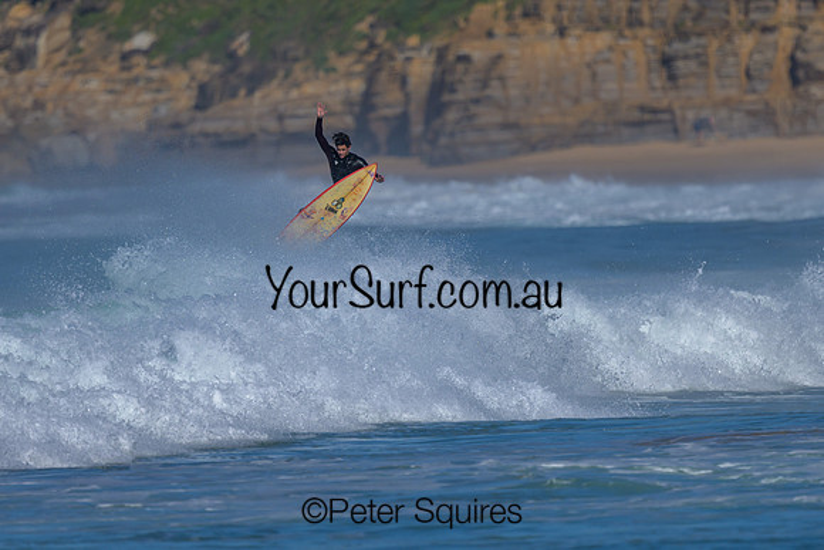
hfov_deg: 1.9
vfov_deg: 1.3
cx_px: 355
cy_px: 318
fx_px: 25194
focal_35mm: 1101
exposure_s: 1/2000
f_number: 6.3
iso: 125
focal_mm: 800
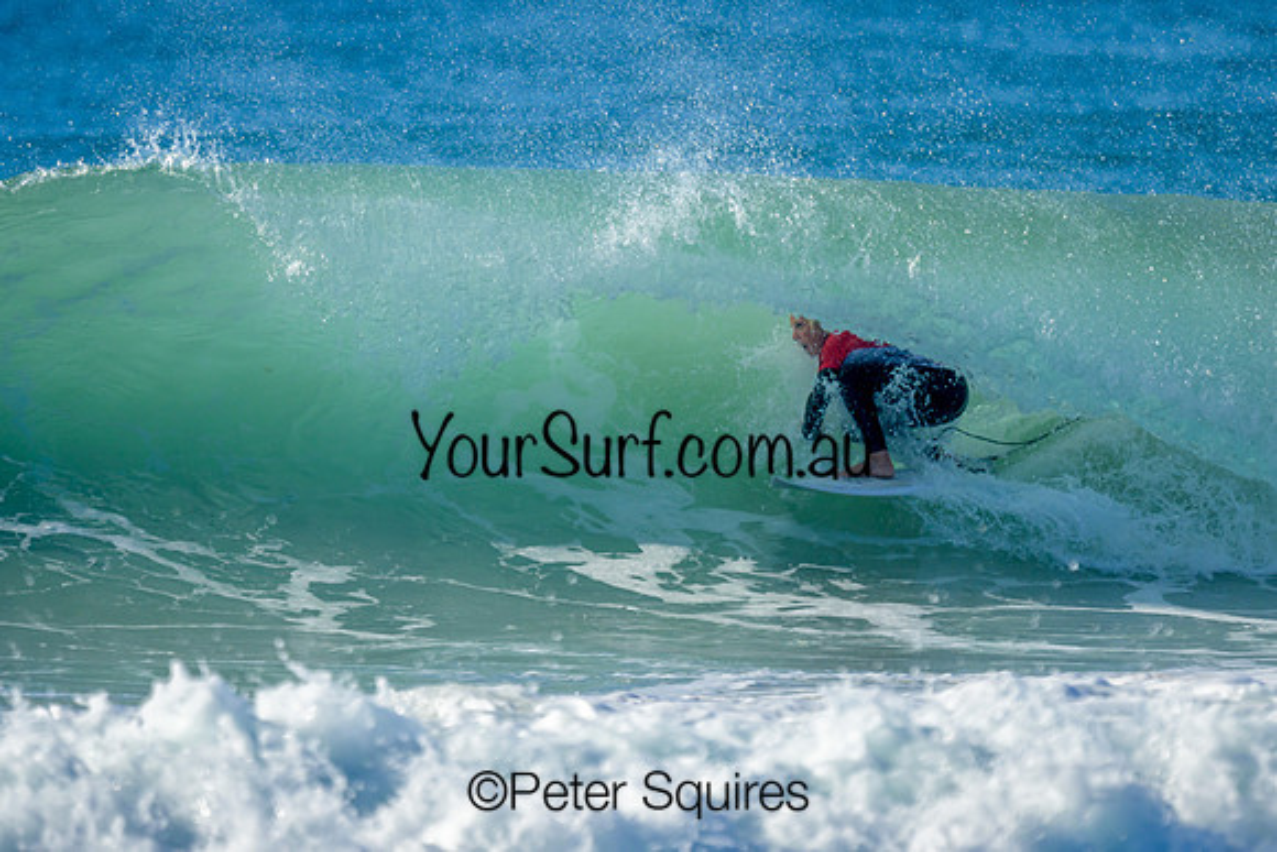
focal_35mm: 1099
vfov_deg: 1.3
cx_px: 670
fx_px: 38991
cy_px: 349
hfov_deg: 1.9
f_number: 6.3
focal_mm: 800
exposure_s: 1/2000
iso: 280
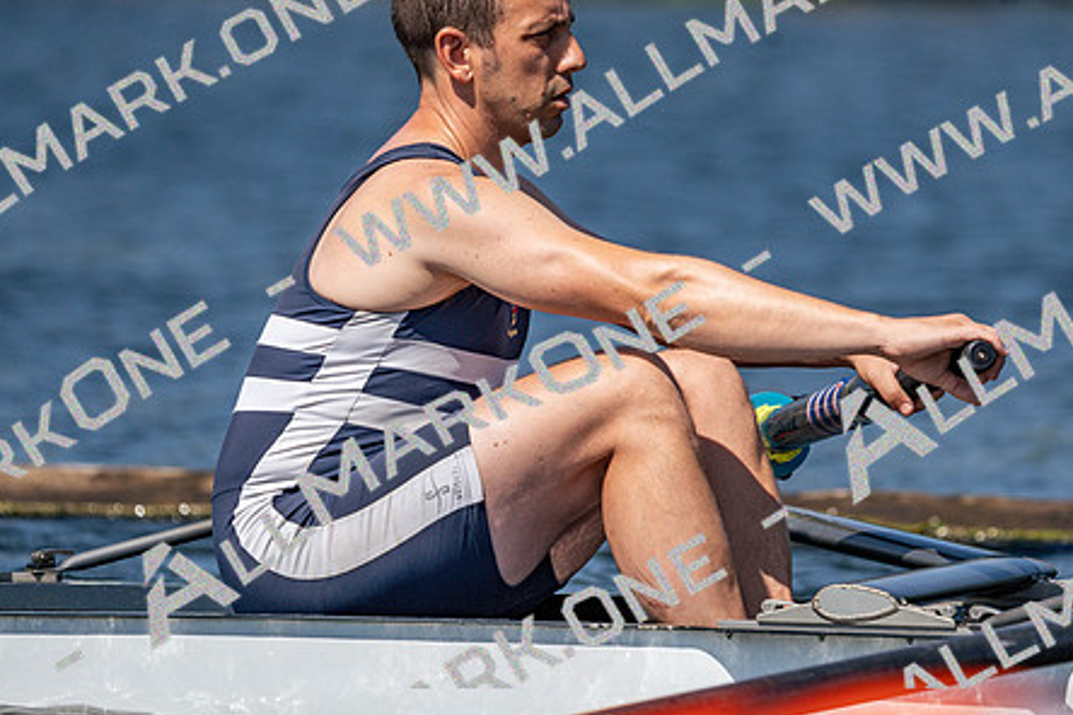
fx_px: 17763
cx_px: 633
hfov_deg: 3.5
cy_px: 274
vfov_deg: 2.3
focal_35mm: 596
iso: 200
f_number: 6.3
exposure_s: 1/2000
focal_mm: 456
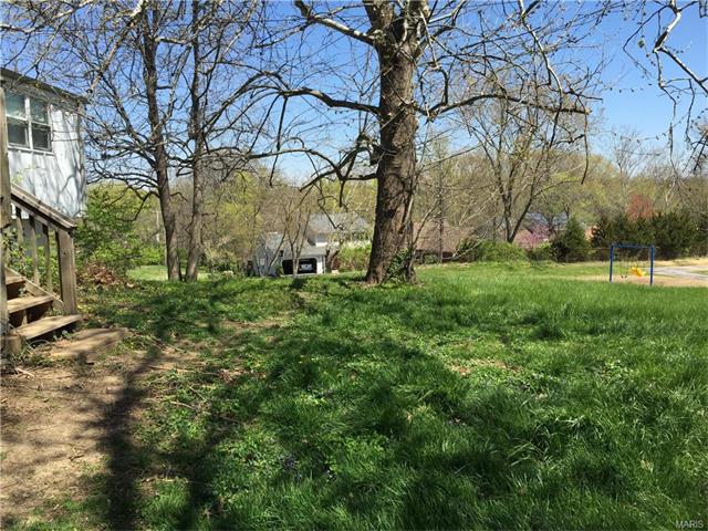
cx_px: 354
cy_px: 266
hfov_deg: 61.7
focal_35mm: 29
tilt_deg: -6.1
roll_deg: +1.2
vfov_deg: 48.2
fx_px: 593
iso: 32
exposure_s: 1/1412
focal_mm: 4.15
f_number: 2.2
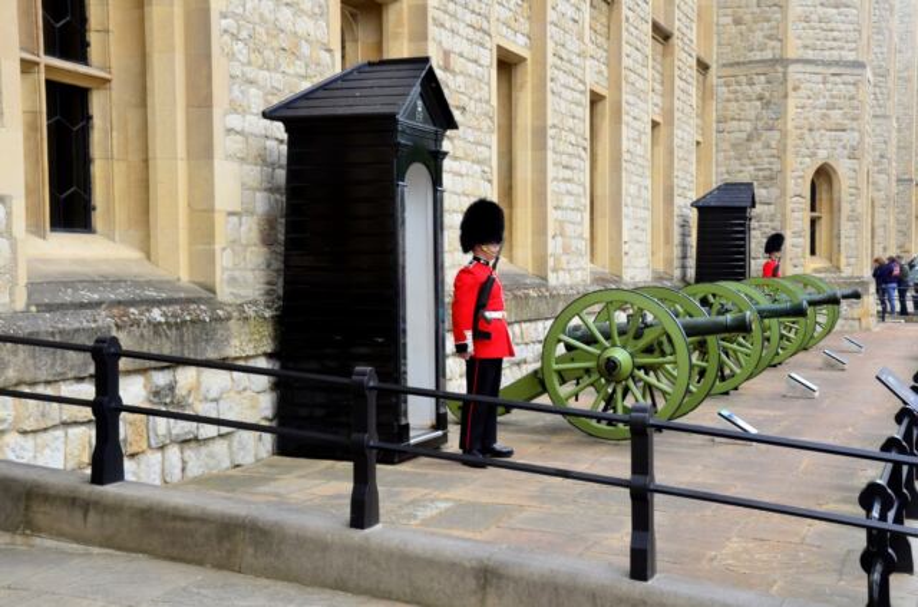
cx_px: 459
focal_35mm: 48
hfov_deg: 41.2
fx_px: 1221
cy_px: 304
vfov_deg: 27.9
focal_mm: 32
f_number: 16
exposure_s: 1/30
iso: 200
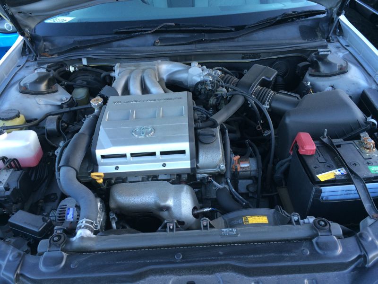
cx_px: 189
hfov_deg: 61.7
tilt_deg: -35.7
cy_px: 142
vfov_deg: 48.2
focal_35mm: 29
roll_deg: +0.5
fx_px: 317
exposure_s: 1/60
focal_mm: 4.15
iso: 40
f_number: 2.2
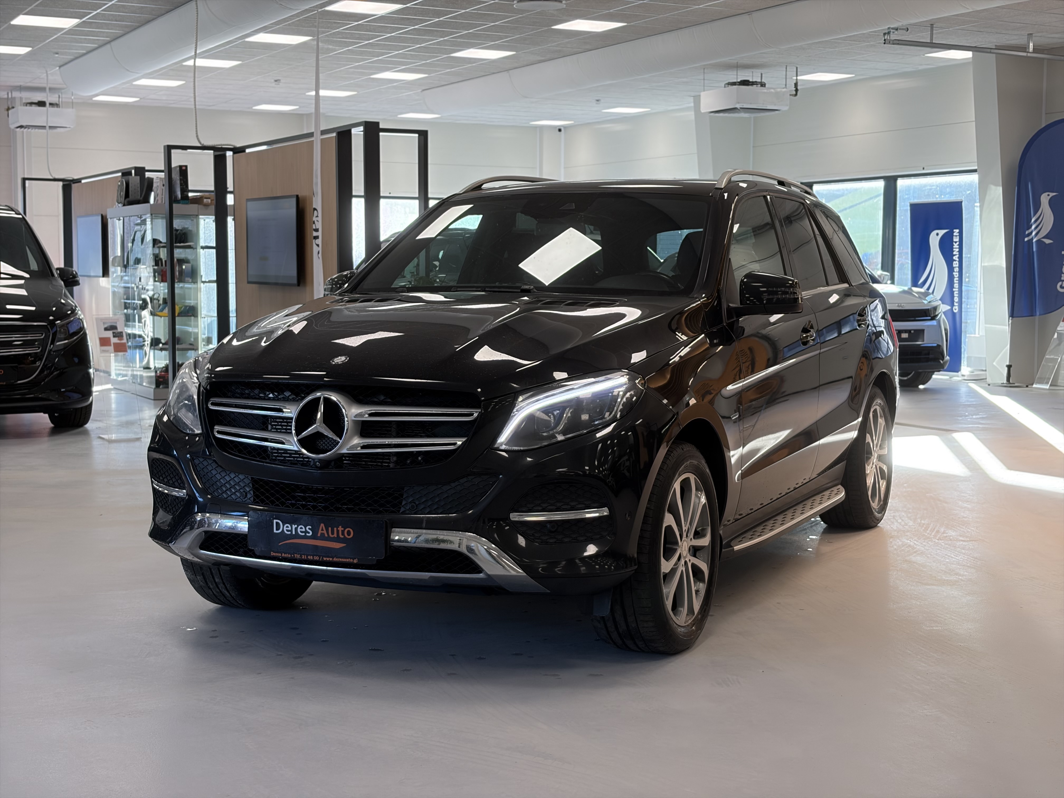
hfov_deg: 36.8
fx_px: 1598
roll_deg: -0.3
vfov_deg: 28.0
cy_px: 399
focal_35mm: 52
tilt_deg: -4.9
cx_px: 532
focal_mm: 5.96
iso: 100
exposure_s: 1/222
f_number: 1.6
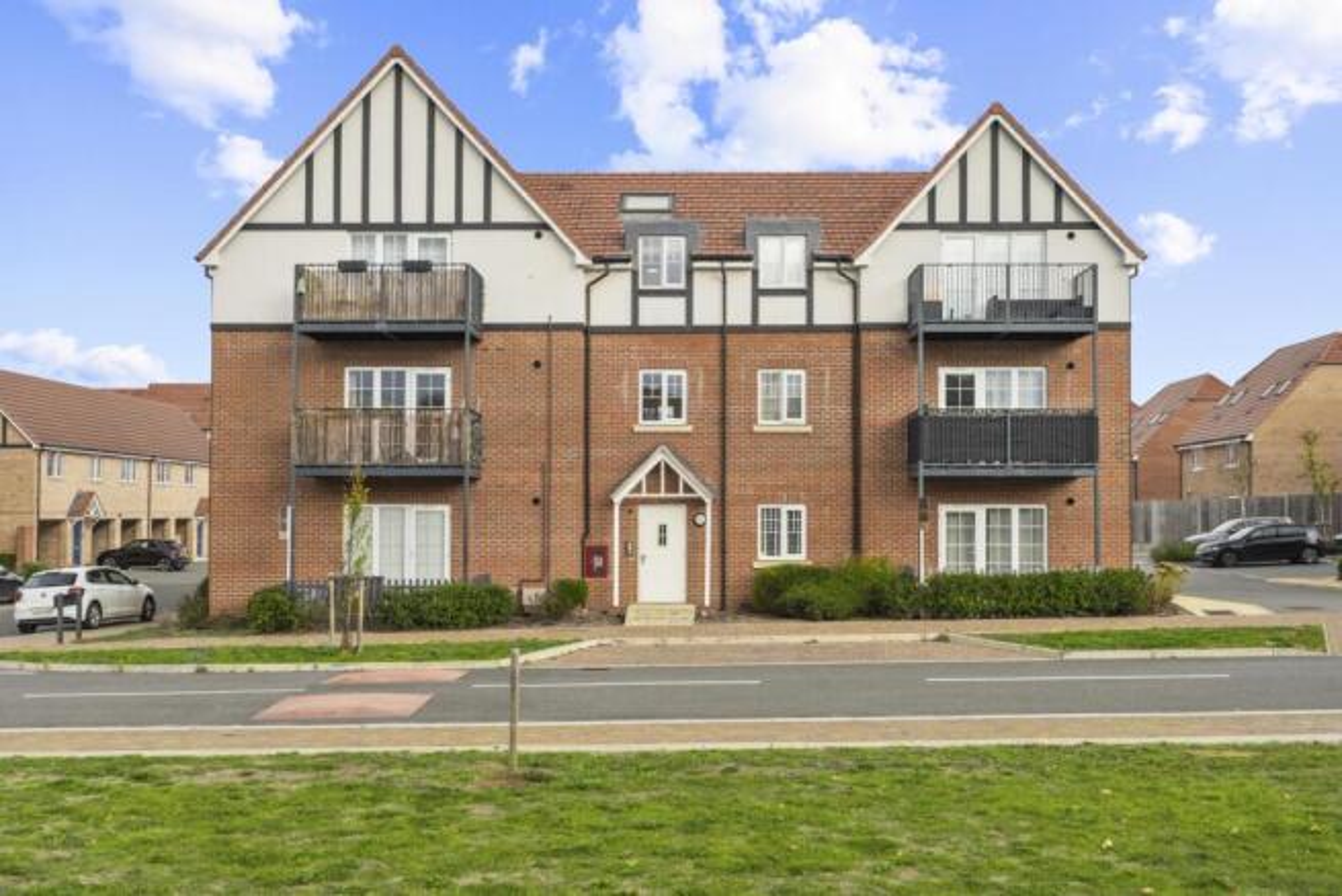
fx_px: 1305
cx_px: 671
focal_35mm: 35
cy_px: 448
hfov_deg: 54.4
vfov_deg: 37.9
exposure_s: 1/100
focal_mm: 35
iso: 320
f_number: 7.1
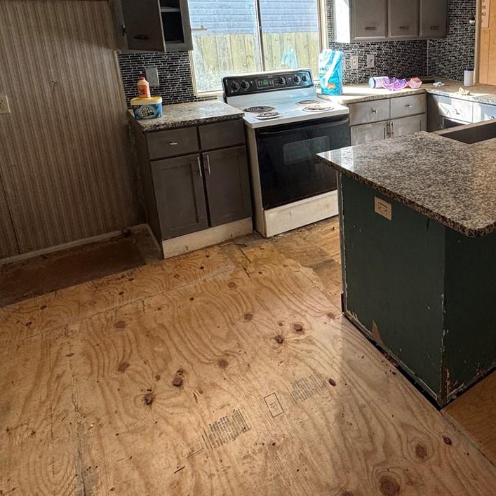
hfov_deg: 53.2
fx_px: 454
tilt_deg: -15.7
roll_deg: +0.2
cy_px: 131
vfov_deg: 54.9
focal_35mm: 28
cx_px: 402
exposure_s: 1/99
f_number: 2.2
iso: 100
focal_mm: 2.22
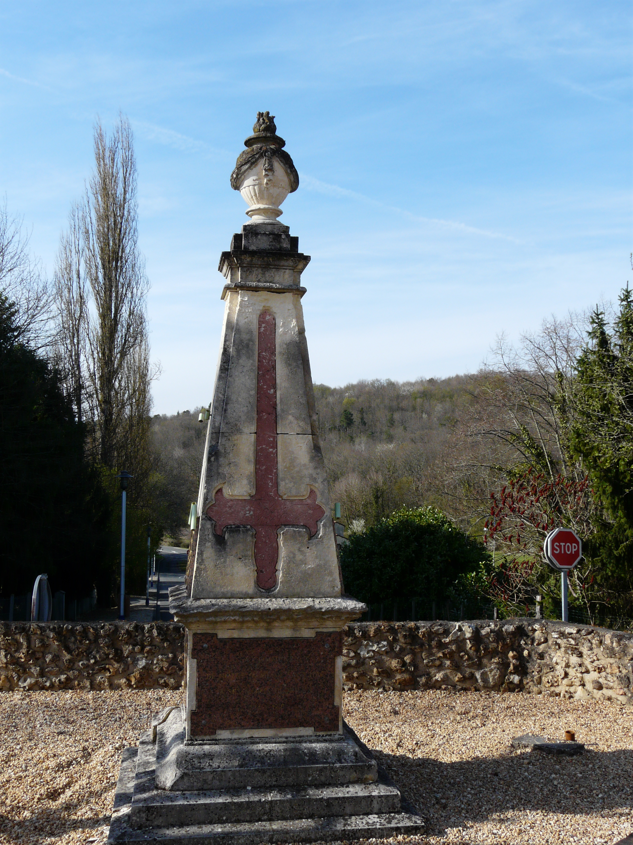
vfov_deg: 50.1
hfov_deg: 38.7
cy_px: 422
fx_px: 902
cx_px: 316
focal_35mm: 37
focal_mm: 6.1
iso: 100
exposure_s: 1/320
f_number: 5.6
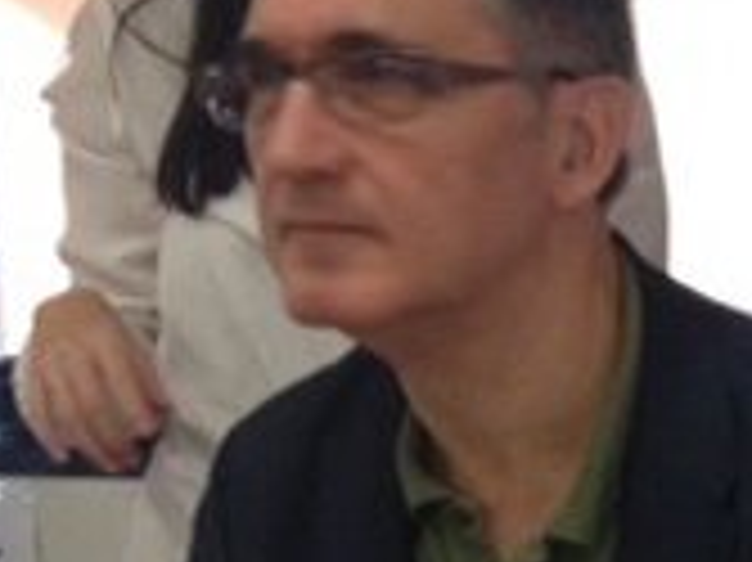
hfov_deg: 13.0
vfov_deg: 10.0
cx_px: 1099
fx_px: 3148
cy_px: 773
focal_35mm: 145
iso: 125
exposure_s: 1/20
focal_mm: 4.28
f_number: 2.4
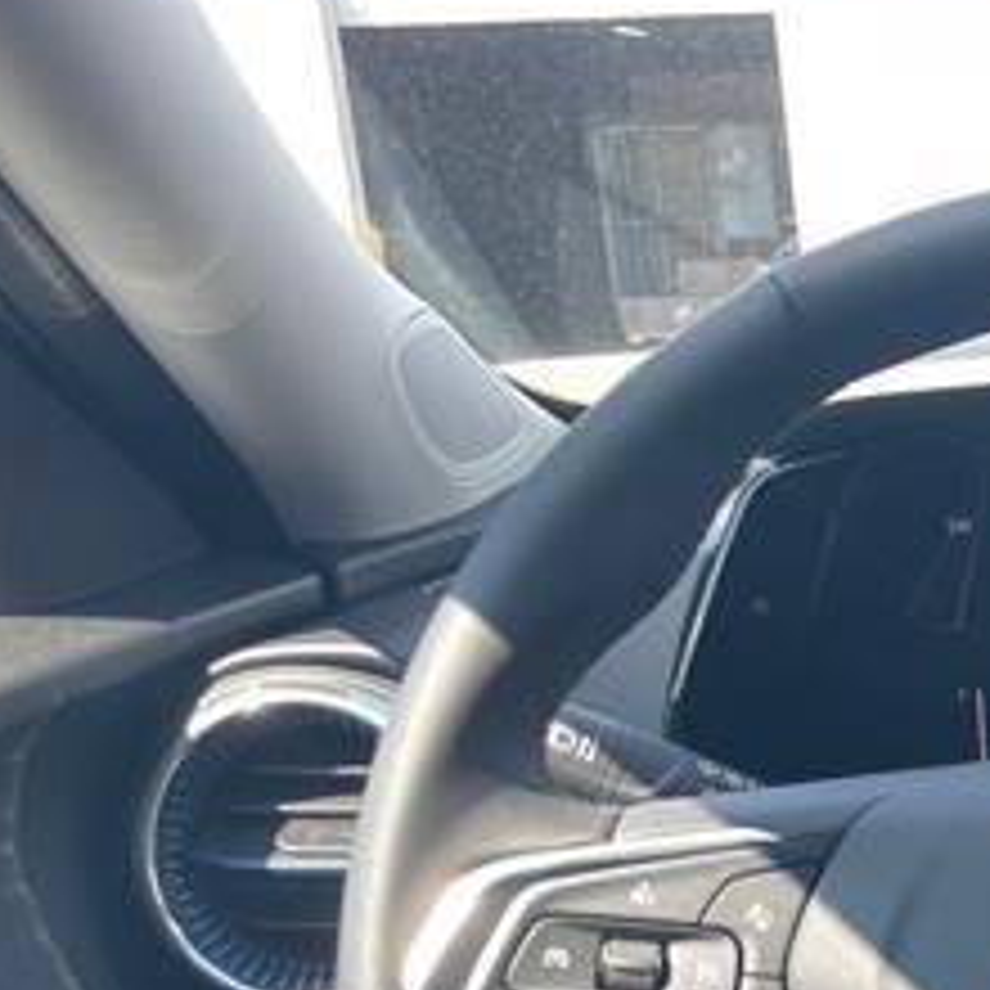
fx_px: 2168
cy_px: 940
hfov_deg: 23.0
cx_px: 1274
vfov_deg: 24.8
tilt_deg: -16.9
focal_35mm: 67
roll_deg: +2.2
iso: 40
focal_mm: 4.2
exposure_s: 1/121
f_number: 1.6
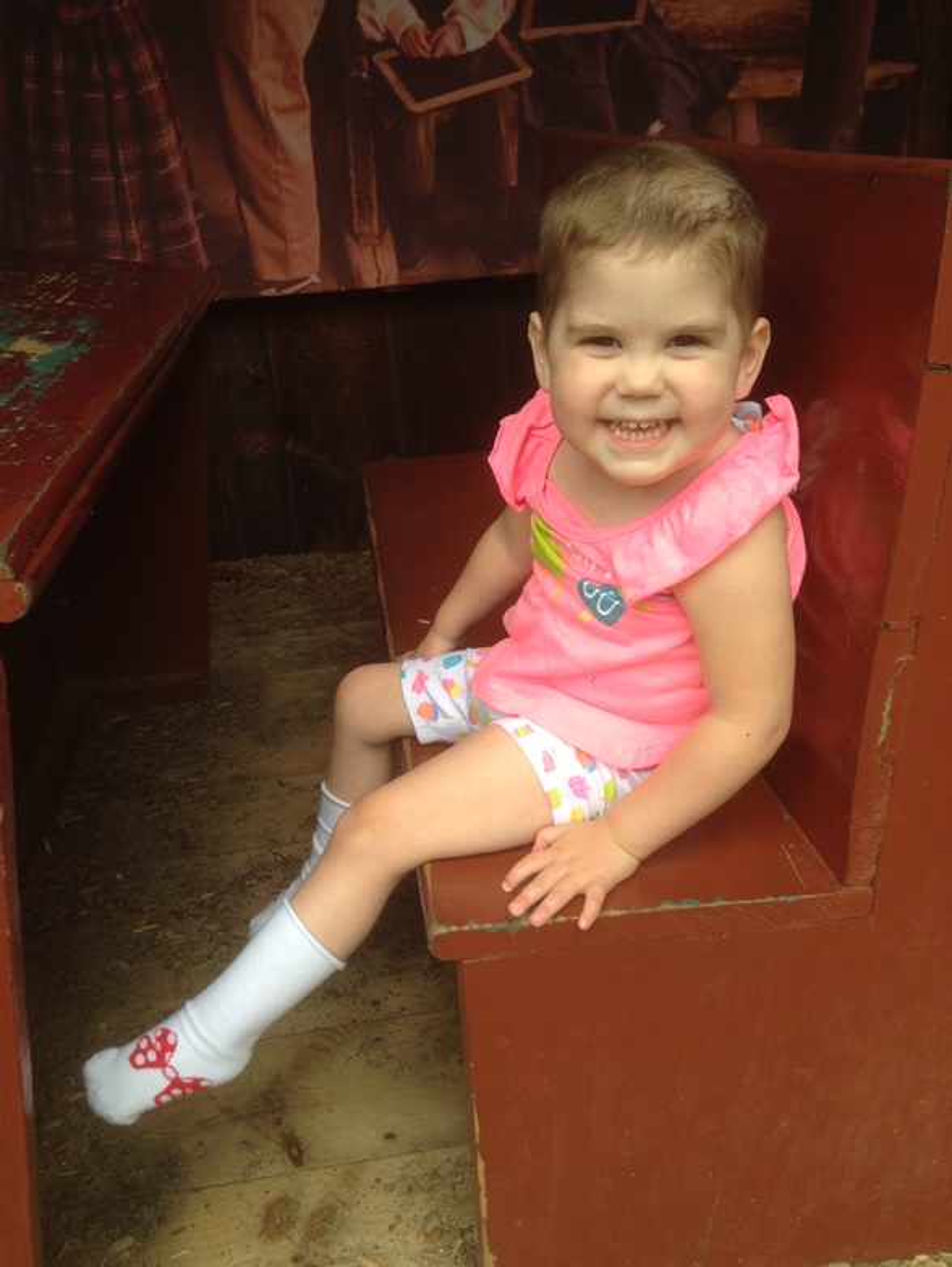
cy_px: 634
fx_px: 1209
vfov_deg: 55.3
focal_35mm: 33
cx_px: 476
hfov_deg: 43.0
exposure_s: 1/218
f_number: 2.4
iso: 50
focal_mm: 4.12
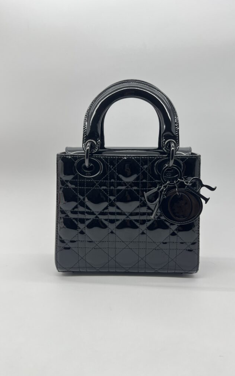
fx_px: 287
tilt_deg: -9.4
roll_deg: -0.1
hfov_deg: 44.5
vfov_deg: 66.5
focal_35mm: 28
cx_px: 125
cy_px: 189
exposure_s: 1/100
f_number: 1.5
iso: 40
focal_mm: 5.7
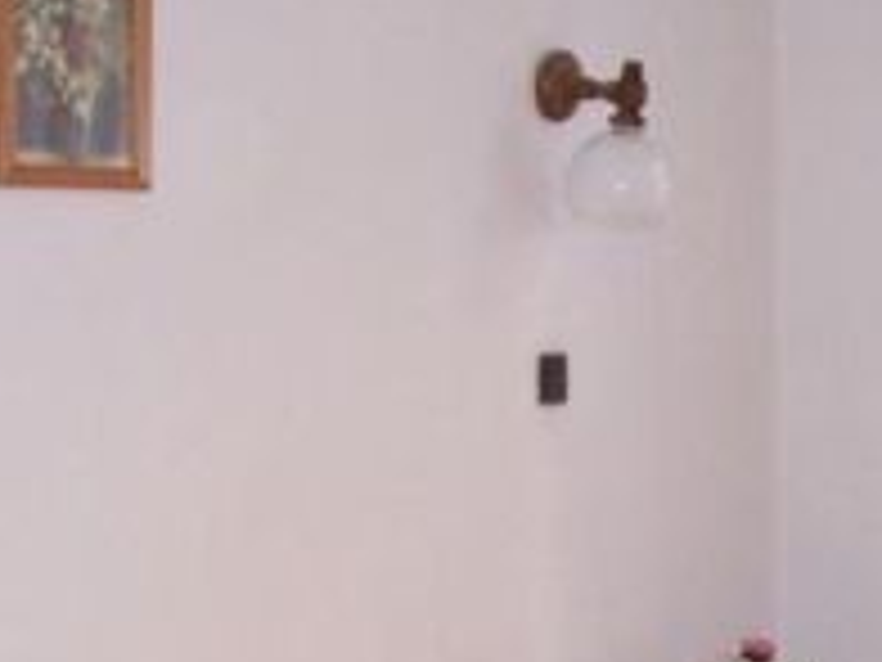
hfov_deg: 17.6
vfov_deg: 13.1
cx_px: 716
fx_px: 2828
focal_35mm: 111
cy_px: 694
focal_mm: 5.6
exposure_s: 1/60
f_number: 2.7
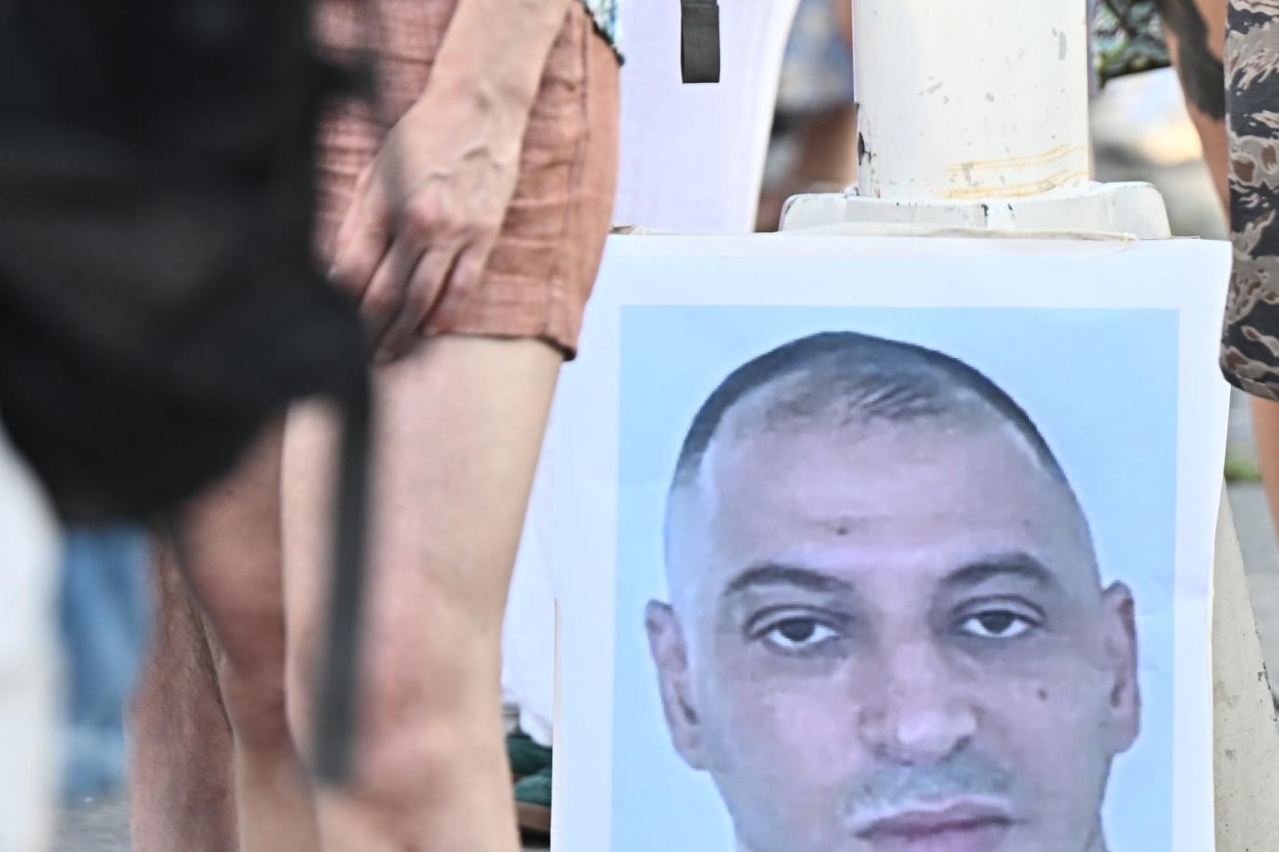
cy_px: 716
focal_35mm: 299
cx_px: 910
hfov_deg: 6.9
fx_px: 10620
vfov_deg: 4.6
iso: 200
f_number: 4
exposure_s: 1/250
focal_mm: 135
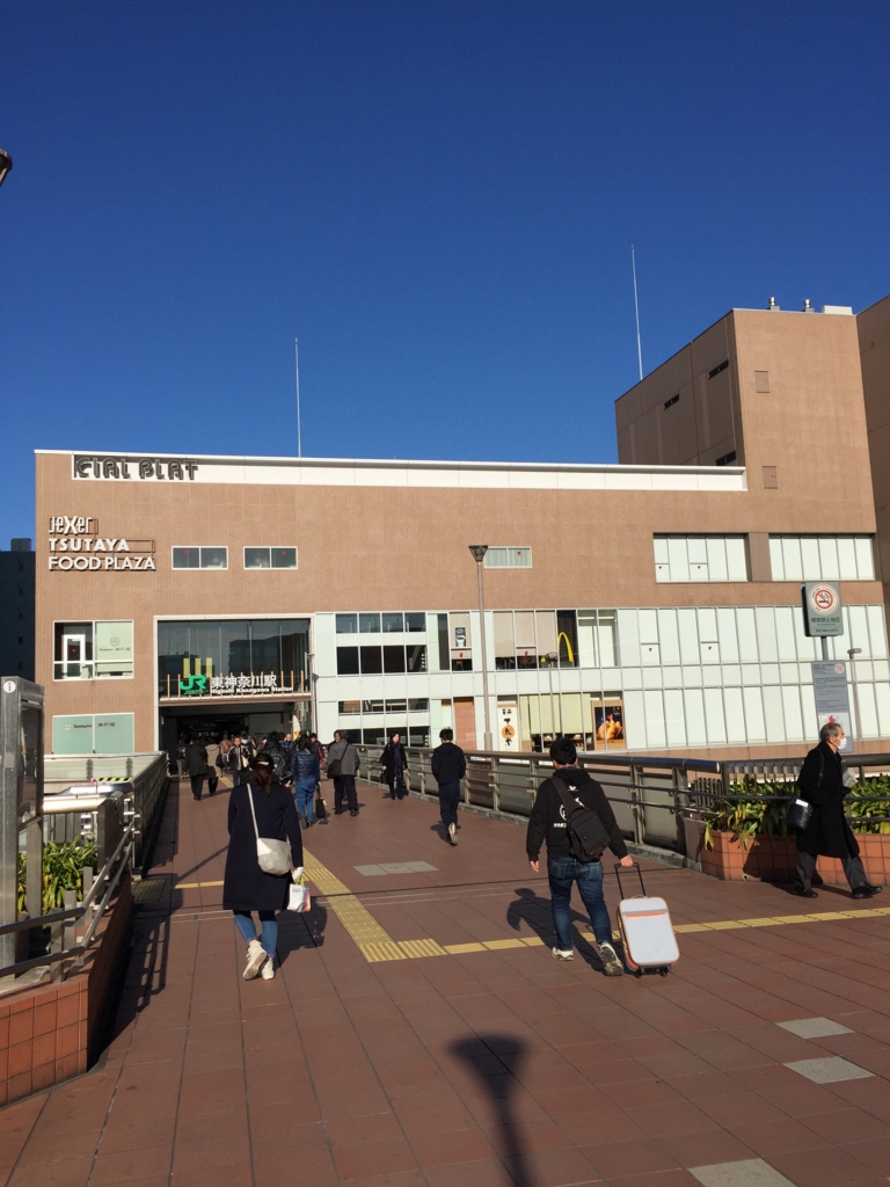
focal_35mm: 29
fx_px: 994
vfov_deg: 61.7
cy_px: 594
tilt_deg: +5.2
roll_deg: +2.6
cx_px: 445
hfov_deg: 48.2
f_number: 2.2
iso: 32
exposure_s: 1/4950
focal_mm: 4.15
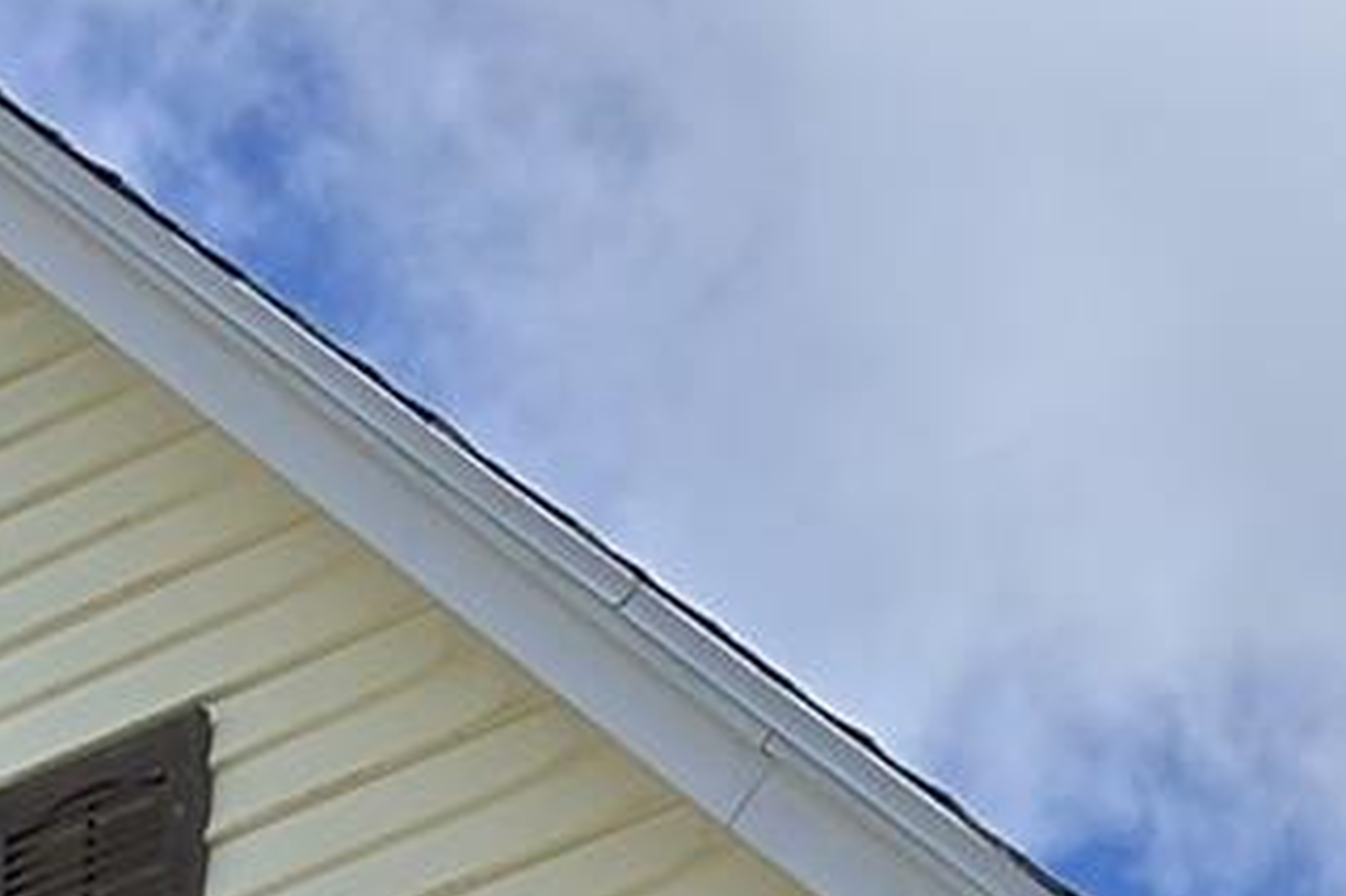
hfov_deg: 11.9
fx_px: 6465
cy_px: 3083
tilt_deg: +13.2
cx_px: 627
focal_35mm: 173
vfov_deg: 6.8
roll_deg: -1.8
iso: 50
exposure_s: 1/2915
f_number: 1.5
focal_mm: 5.7
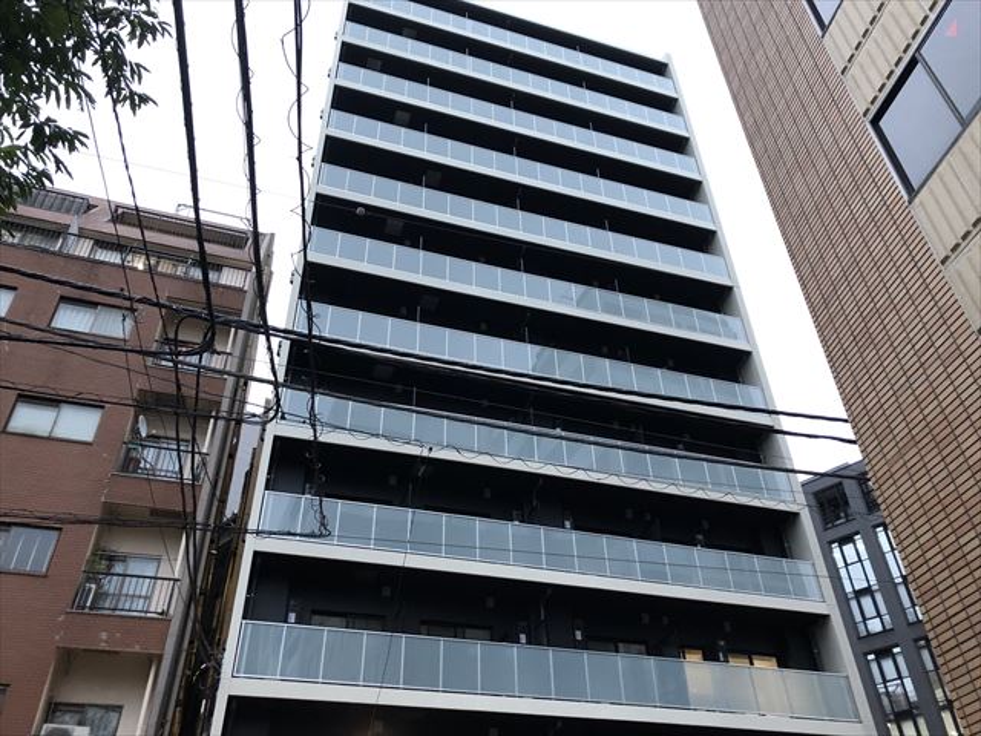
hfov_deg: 63.4
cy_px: 368
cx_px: 490
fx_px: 794
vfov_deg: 49.7
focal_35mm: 28
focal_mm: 3.99
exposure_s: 1/17
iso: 64
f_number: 1.8
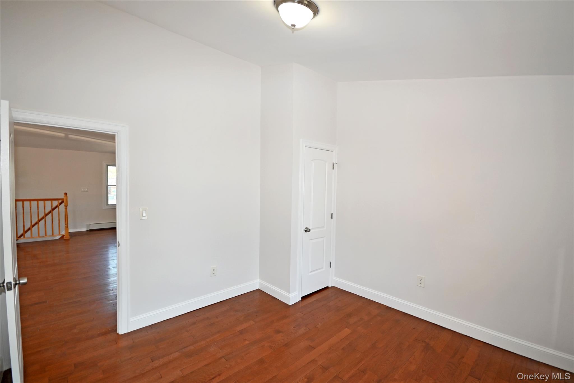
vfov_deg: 77.3
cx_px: 287
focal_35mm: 15
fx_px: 239
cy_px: 192
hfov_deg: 100.4
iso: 200
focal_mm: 10
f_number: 4.5
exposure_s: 1/60
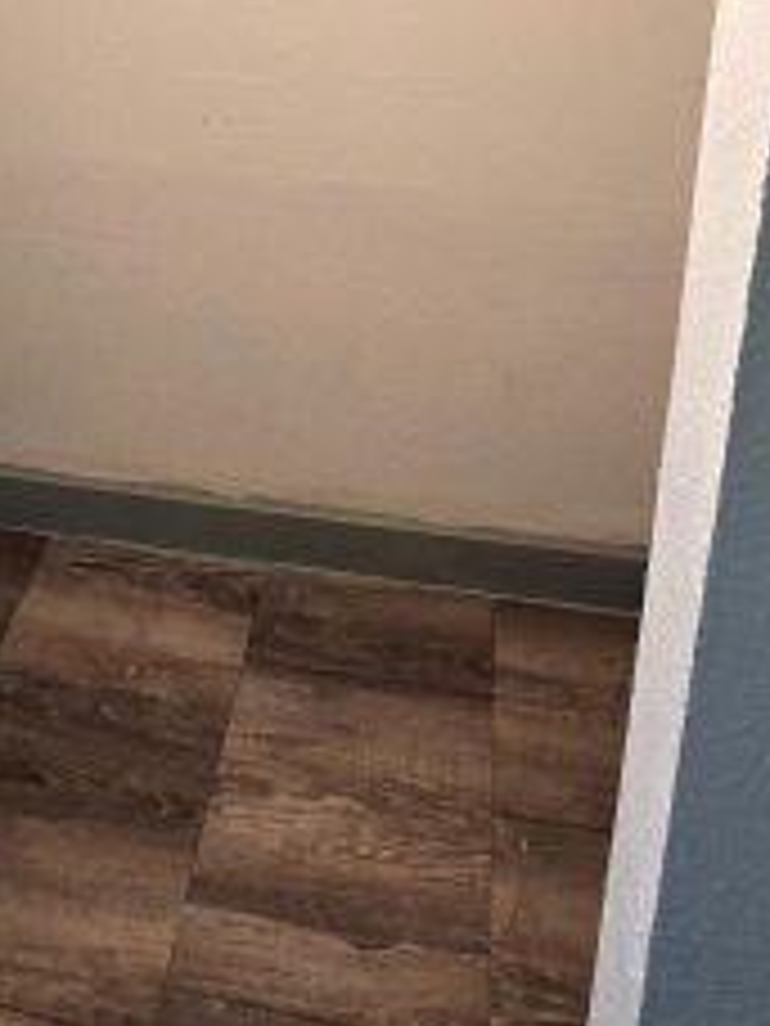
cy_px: -11
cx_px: 248
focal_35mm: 38
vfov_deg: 42.1
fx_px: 1127
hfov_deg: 37.3
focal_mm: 2.2
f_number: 2.2
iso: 80
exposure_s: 1/60
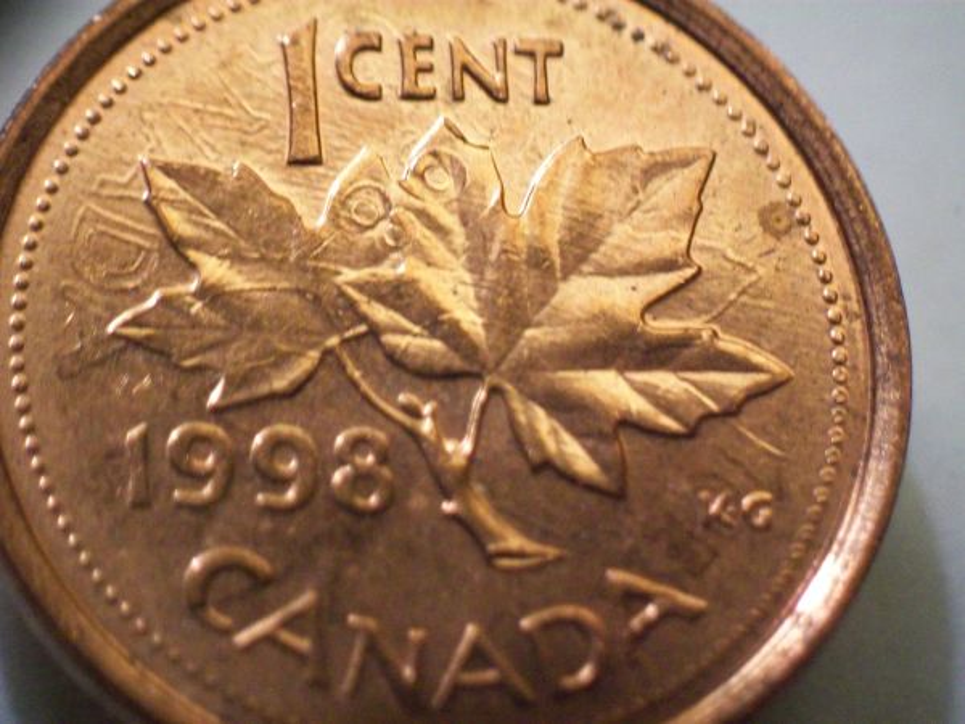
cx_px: 482
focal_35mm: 108
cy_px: 362
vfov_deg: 13.7
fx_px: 3011
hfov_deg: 18.2
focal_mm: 18
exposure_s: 1/25
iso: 400
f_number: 4.8
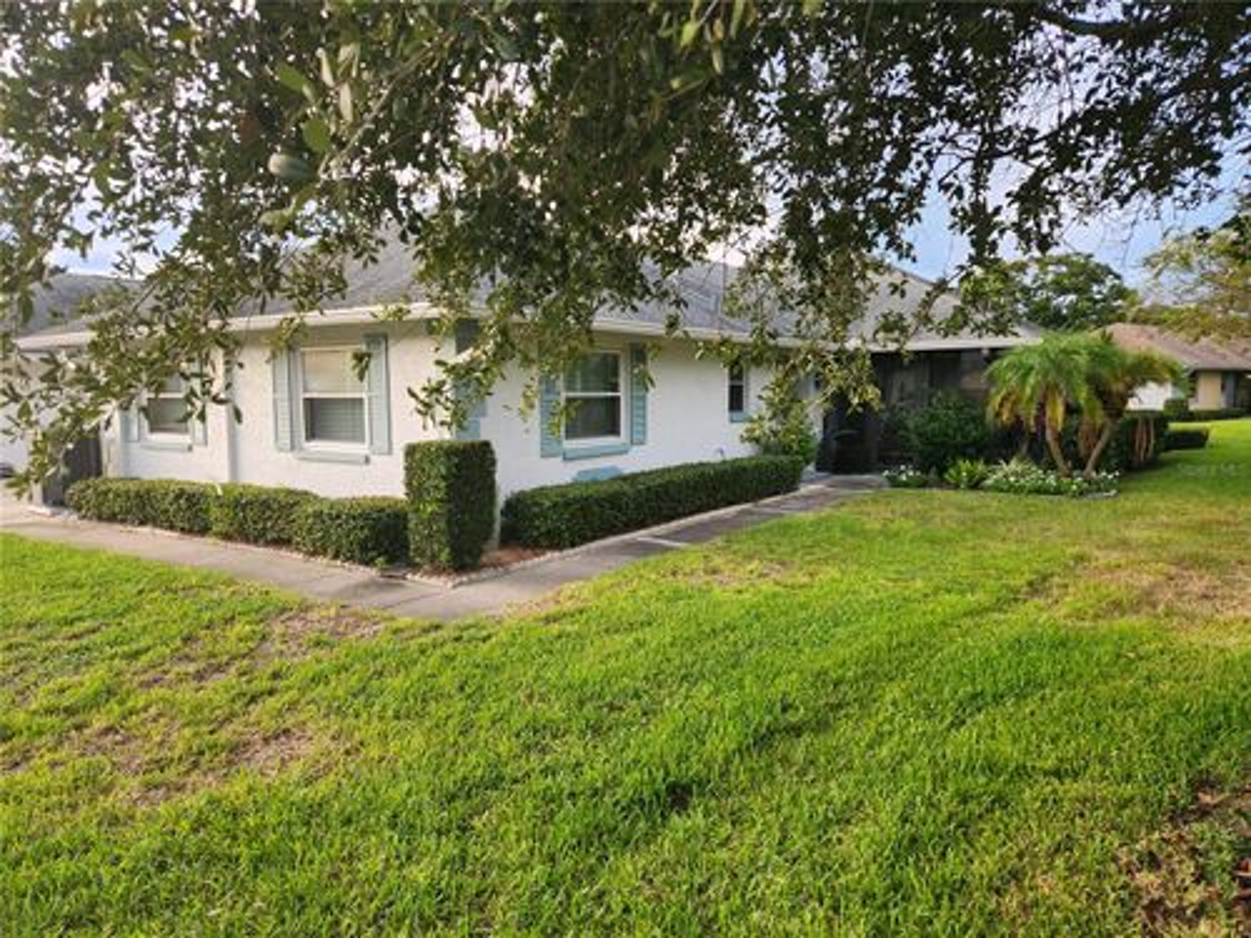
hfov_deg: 73.9
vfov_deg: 58.9
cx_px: 626
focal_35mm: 23
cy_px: 469
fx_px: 831
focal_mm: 5.4
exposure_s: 1/180
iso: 80
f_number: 1.8
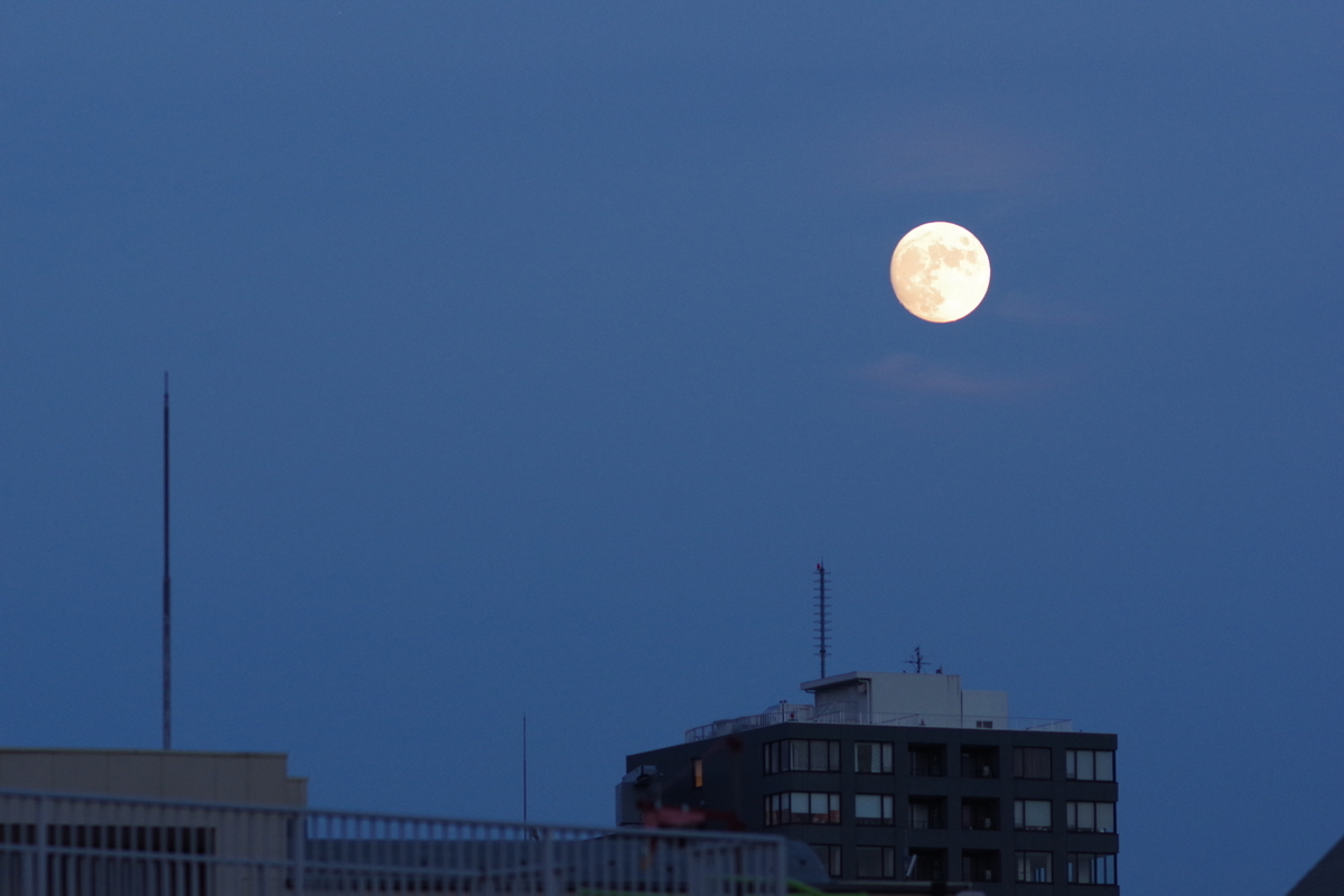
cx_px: 672
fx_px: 11199
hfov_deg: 6.9
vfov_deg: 4.6
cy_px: 448
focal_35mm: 300
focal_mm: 200
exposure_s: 1/125
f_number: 4.5
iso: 800
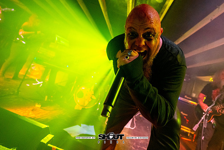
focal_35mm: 17
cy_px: 60
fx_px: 105
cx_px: 135
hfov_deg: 92.6
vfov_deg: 70.3
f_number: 2.8
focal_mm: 14
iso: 3200
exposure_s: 1/125
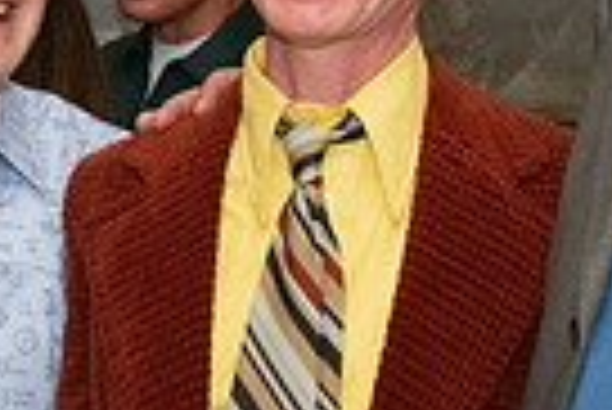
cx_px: 104
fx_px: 2825
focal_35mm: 166
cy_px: 97
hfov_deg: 12.3
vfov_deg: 8.3
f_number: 11
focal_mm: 26
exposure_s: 1/160
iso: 5000
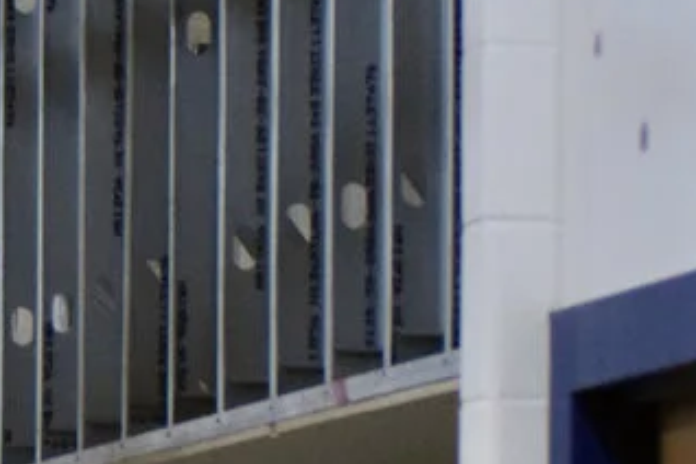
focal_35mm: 415
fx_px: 8013
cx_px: -607
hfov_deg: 4.9
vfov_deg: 3.3
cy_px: 895
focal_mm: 55
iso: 2500
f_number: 4
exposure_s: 1/60
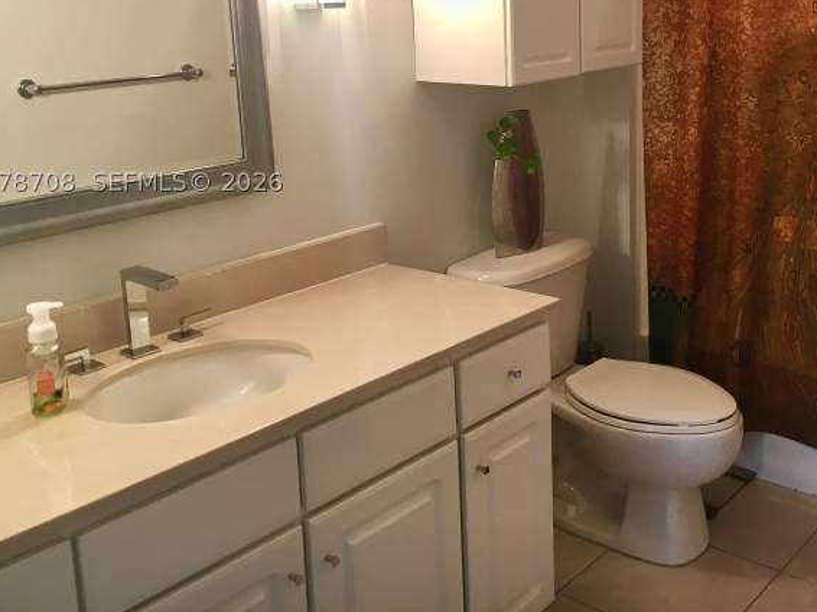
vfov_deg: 34.6
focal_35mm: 41
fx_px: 967
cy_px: 182
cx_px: 504
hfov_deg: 45.5
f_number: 2.2
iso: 64
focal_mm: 4.15
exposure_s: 1/30
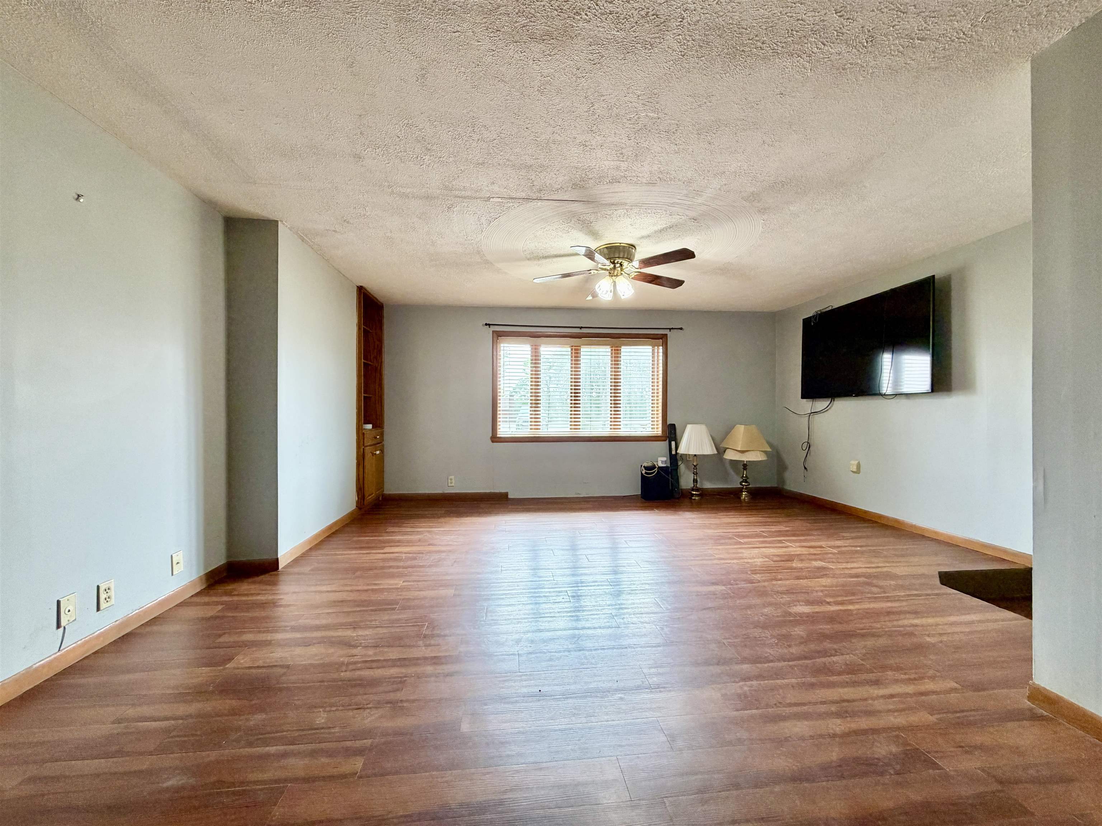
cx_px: 551
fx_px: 446
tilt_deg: -0.3
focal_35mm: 14
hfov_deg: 102.1
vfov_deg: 85.7
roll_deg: +0.4
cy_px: 413
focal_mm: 2.22
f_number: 2.2
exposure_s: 1/60
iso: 200
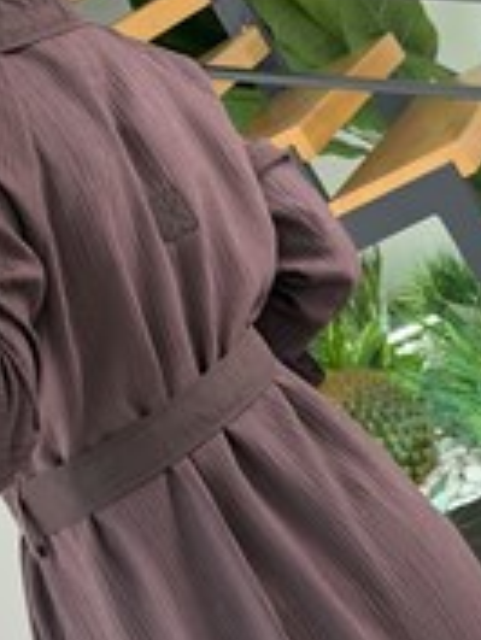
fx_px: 2073
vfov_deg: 17.4
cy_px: 146
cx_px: 80
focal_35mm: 112
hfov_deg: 13.2
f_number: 1.78
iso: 80
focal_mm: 6.76
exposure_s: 1/121
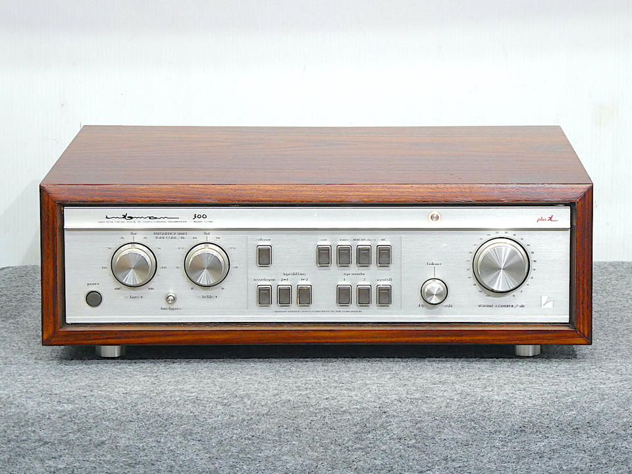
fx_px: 2465
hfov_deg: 14.6
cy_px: 237
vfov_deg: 11.0
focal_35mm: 135
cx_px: 316
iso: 200
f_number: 5.3
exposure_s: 1/5
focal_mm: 24.2
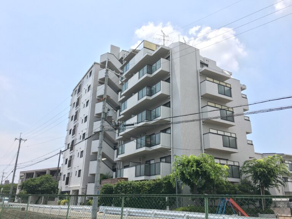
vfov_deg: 48.2
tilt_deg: +20.3
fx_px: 245
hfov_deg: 61.7
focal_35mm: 29
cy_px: 110
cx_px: 146
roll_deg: -1.2
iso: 25
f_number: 2.2
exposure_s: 1/1054
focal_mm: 4.15
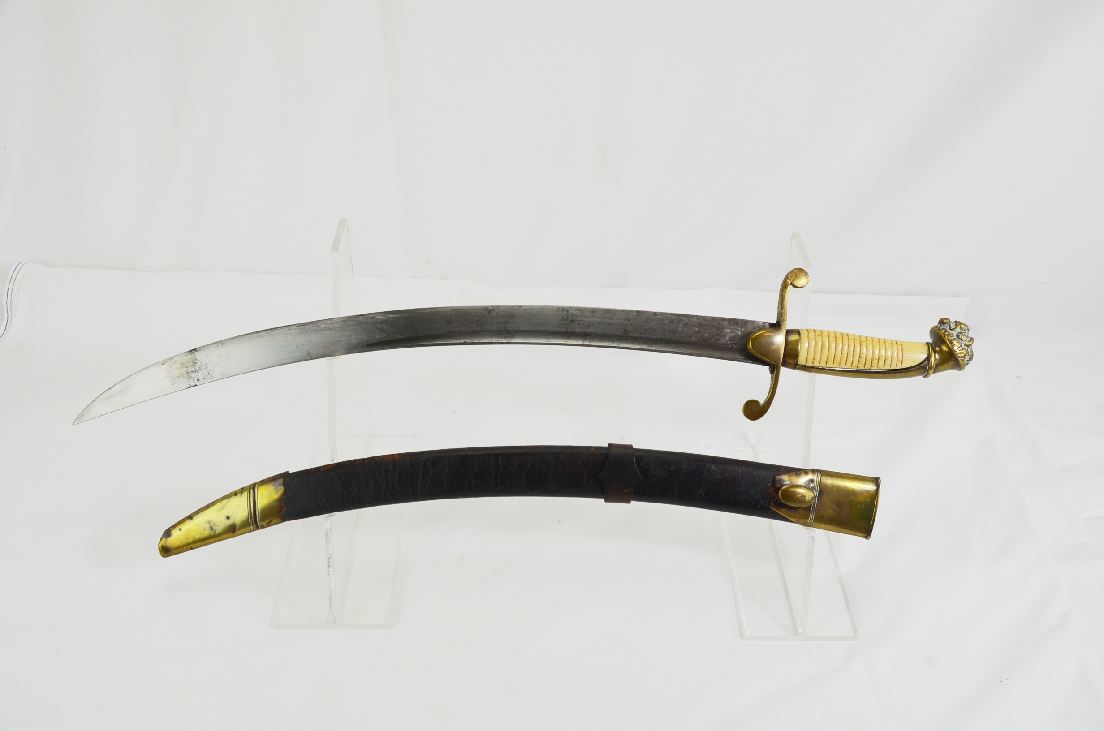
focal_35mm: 36
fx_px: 1102
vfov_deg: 36.7
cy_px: 366
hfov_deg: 53.2
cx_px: 552
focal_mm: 24
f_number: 6.3
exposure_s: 1/160
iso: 200
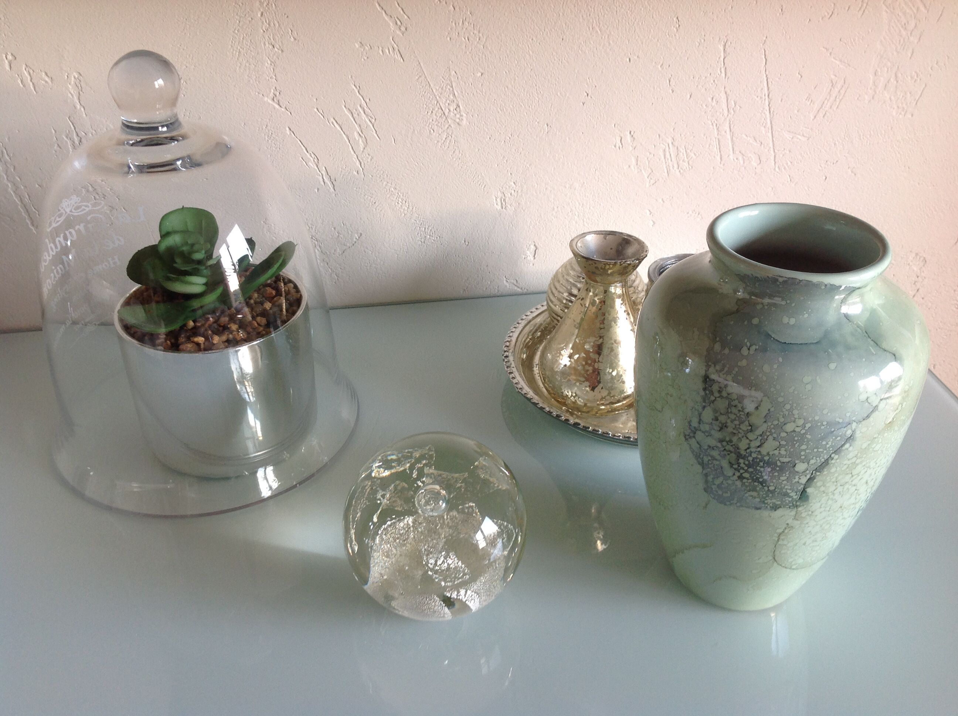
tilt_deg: -34.4
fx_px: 967
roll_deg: -0.4
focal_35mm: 35
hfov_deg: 52.7
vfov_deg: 40.6
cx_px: 479
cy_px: 358
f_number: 2.4
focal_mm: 4.28
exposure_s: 1/24
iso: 50
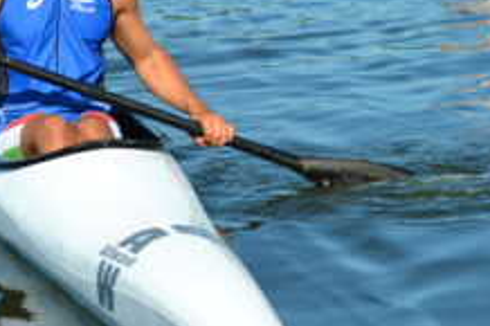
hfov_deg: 12.9
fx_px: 2162
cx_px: 157
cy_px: 137
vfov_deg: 8.6
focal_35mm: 159
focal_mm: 55
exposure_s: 1/250
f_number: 8
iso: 100
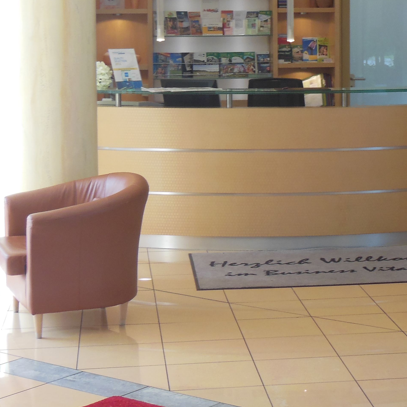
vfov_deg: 18.0
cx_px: 305
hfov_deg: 18.0
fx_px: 1277
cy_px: 90
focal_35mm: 96
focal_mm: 8
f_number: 4.4
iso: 160
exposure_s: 1/30
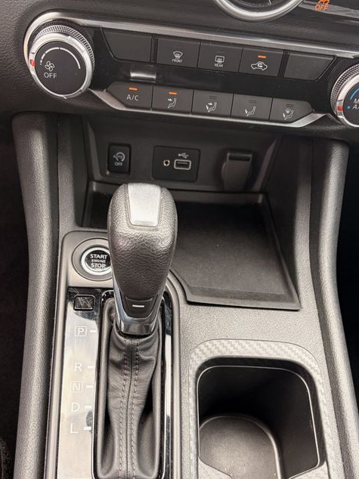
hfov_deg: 40.7
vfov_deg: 51.6
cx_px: 184
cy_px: 321
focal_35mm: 35
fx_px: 484
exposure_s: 1/207
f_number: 1.6
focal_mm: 5.96
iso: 100
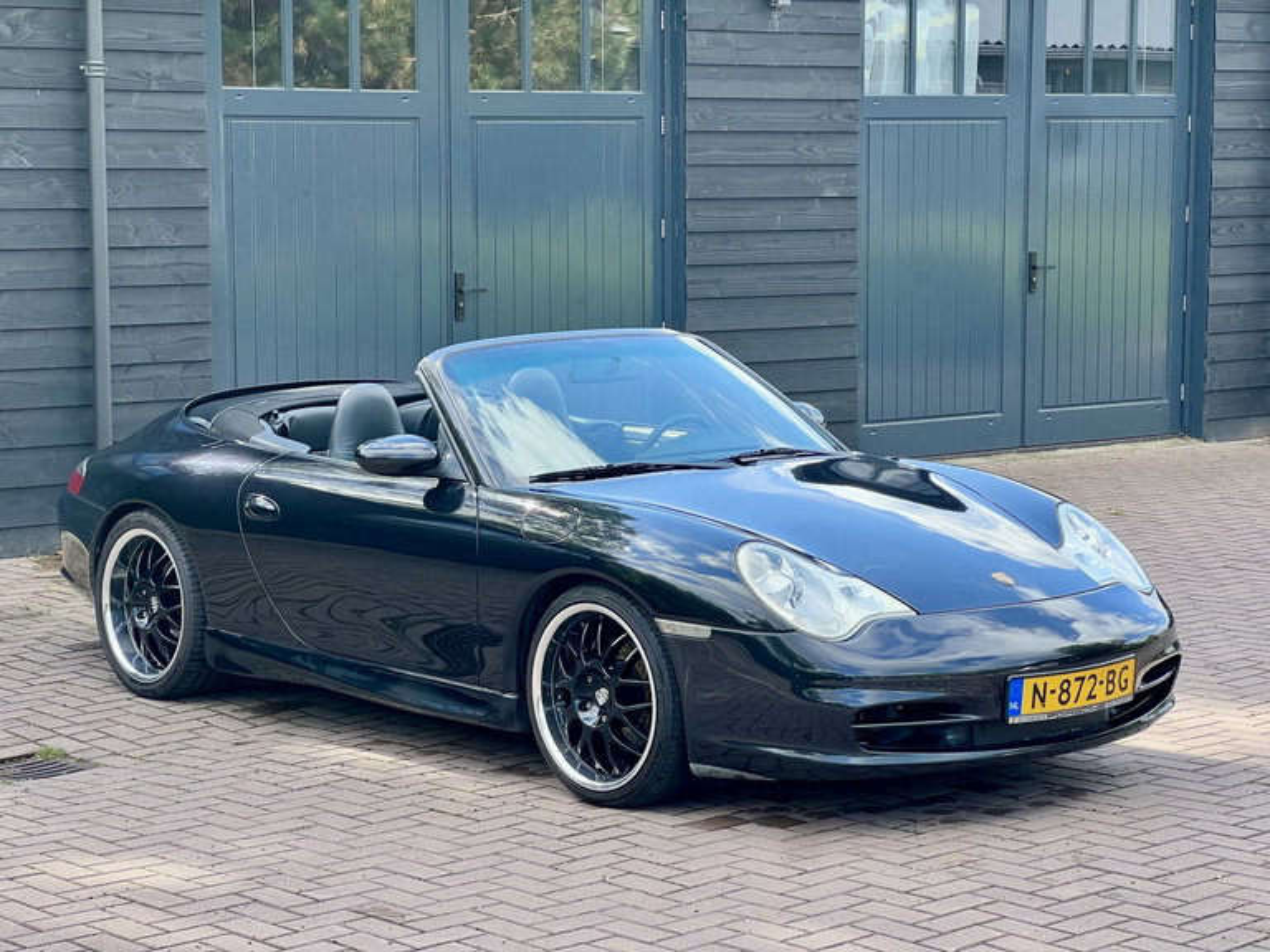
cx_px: 635
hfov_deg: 25.3
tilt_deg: -5.4
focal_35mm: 77
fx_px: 2825
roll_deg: +1.8
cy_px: 476
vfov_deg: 19.1
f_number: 2.8
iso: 32
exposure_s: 1/128
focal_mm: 9
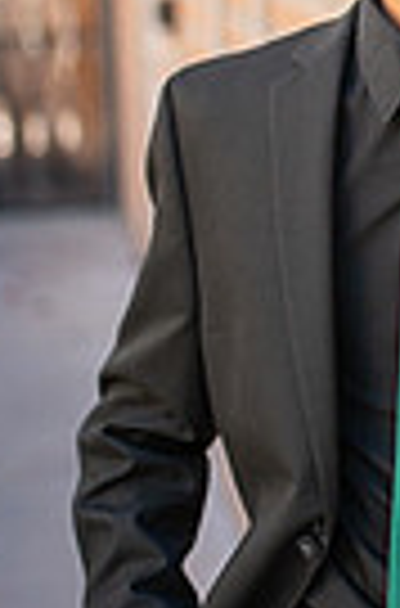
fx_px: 1965
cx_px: 533
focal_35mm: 117
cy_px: 18
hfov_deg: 11.3
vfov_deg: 17.2
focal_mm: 35
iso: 400
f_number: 1.4
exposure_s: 1/3200
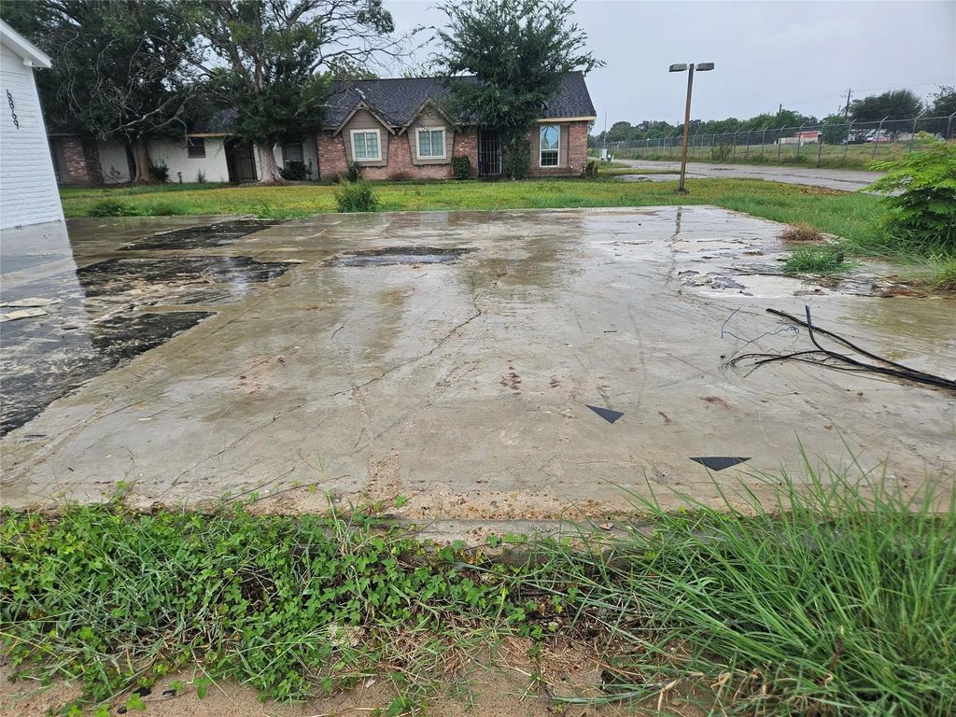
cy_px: 358
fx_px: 635
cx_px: 478
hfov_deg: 73.9
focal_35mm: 23
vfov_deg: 58.9
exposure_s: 1/868
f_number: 1.8
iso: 25
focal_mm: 5.4
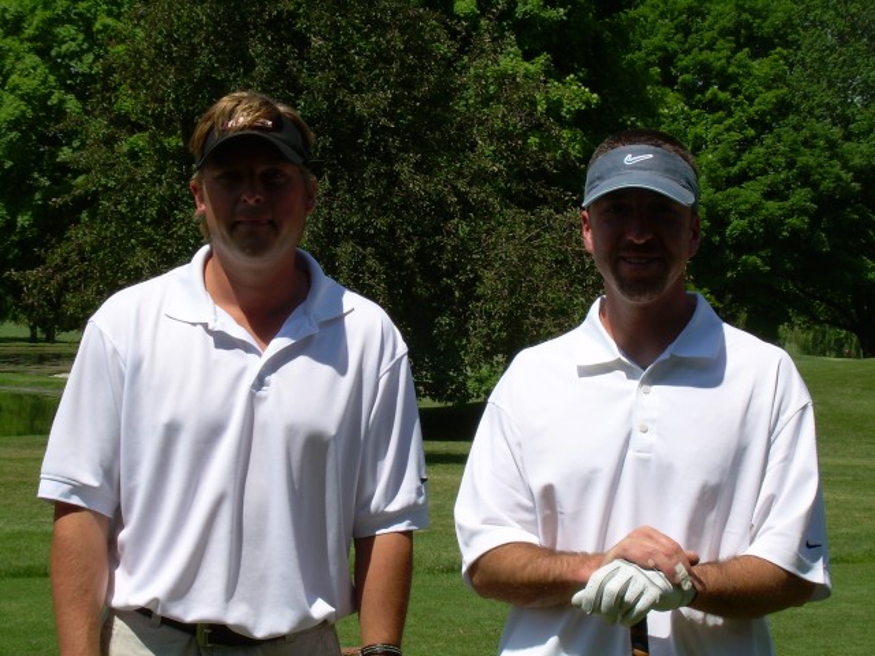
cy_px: 328
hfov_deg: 17.9
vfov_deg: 13.5
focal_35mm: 110
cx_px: 438
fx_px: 2781
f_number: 8
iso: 50
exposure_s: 1/229
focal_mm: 18.9
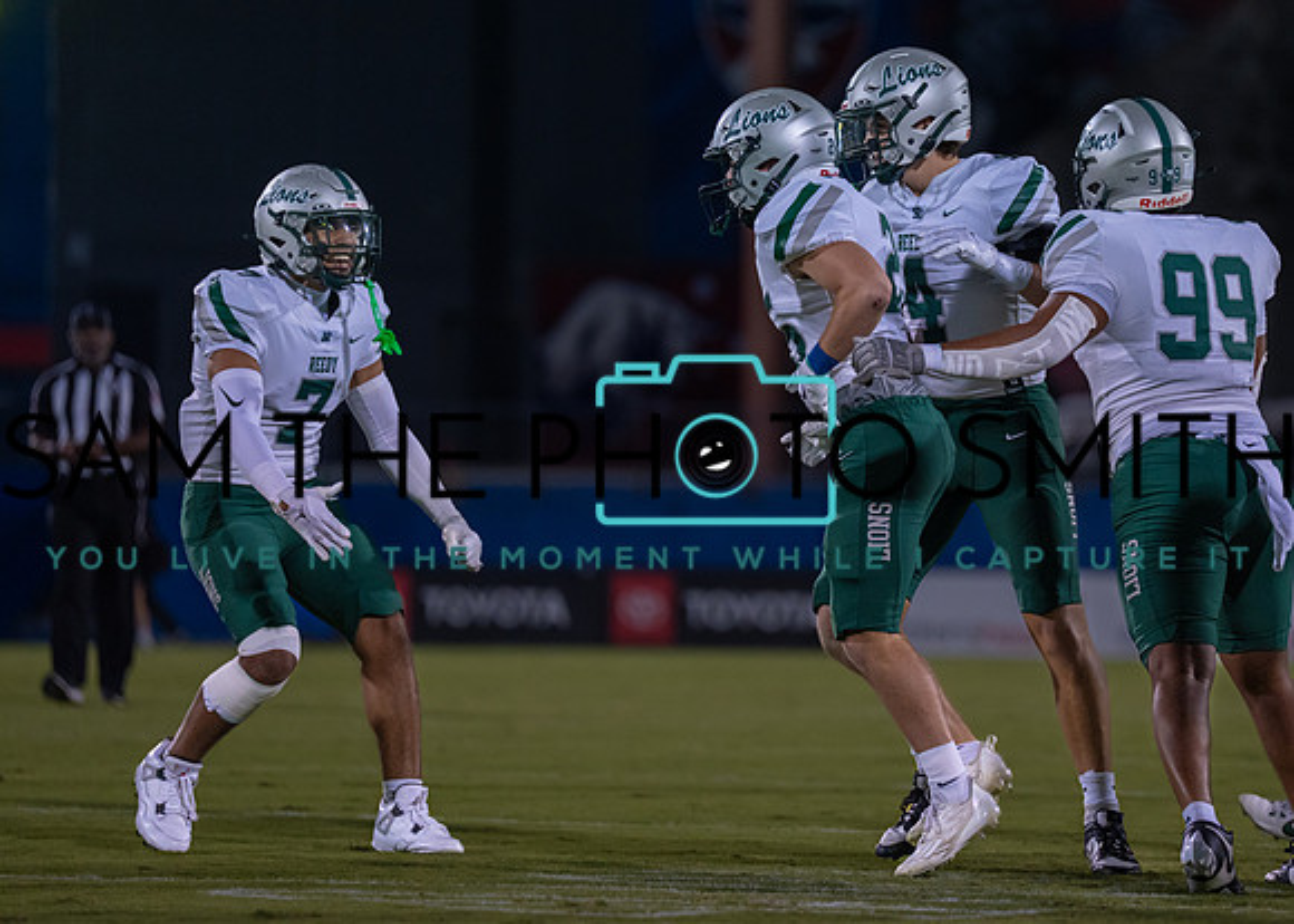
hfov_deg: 7.4
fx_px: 9998
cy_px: 406
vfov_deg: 5.3
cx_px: 882
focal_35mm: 272
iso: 1600
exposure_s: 1/1600
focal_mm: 200
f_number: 2.8
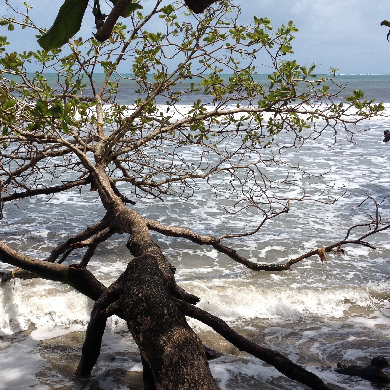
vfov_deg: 30.4
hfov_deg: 30.4
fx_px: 714
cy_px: 241
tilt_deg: -16.8
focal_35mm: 56
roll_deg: +0.9
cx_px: 146
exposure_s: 1/2208
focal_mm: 4.28
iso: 50
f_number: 2.4
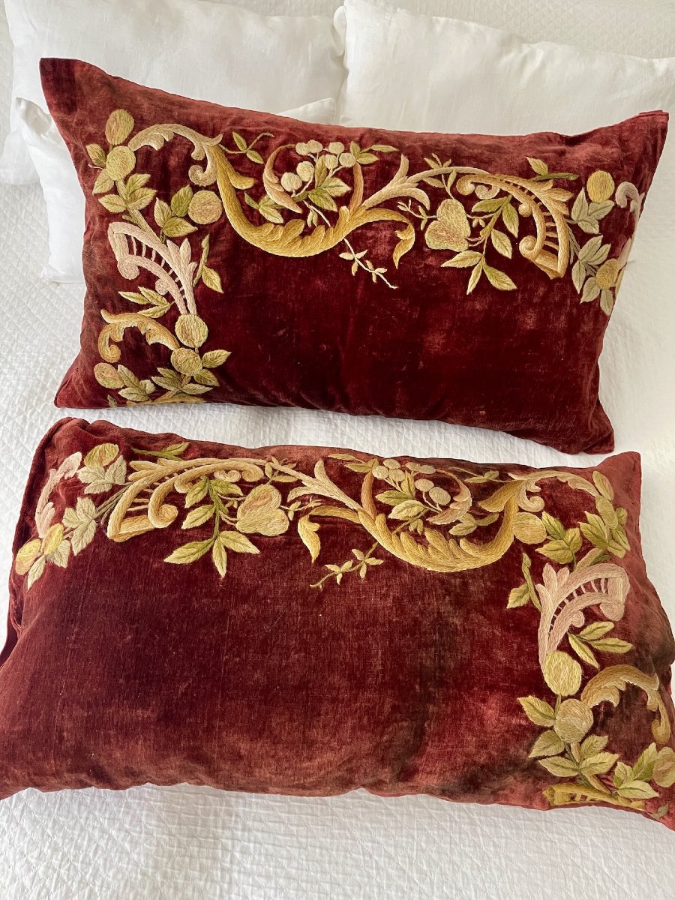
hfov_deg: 54.9
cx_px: 338
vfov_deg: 69.4
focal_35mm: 25
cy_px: 450
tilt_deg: -61.7
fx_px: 650
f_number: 1.6
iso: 200
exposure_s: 1/60
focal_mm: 5.1
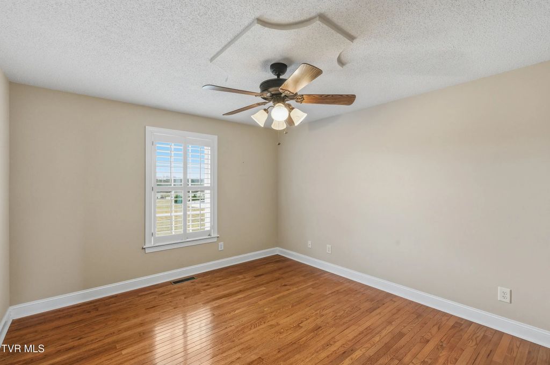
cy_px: 182
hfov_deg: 96.8
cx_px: 275
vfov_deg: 73.7
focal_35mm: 16
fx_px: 244
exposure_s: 1/250
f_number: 8
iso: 400
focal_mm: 16
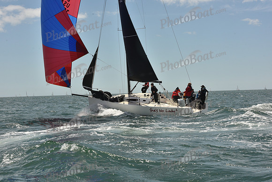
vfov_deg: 19.5
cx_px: 136
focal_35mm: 70
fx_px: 529
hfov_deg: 28.8
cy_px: 91
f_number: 13
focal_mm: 70
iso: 320
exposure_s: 1/800
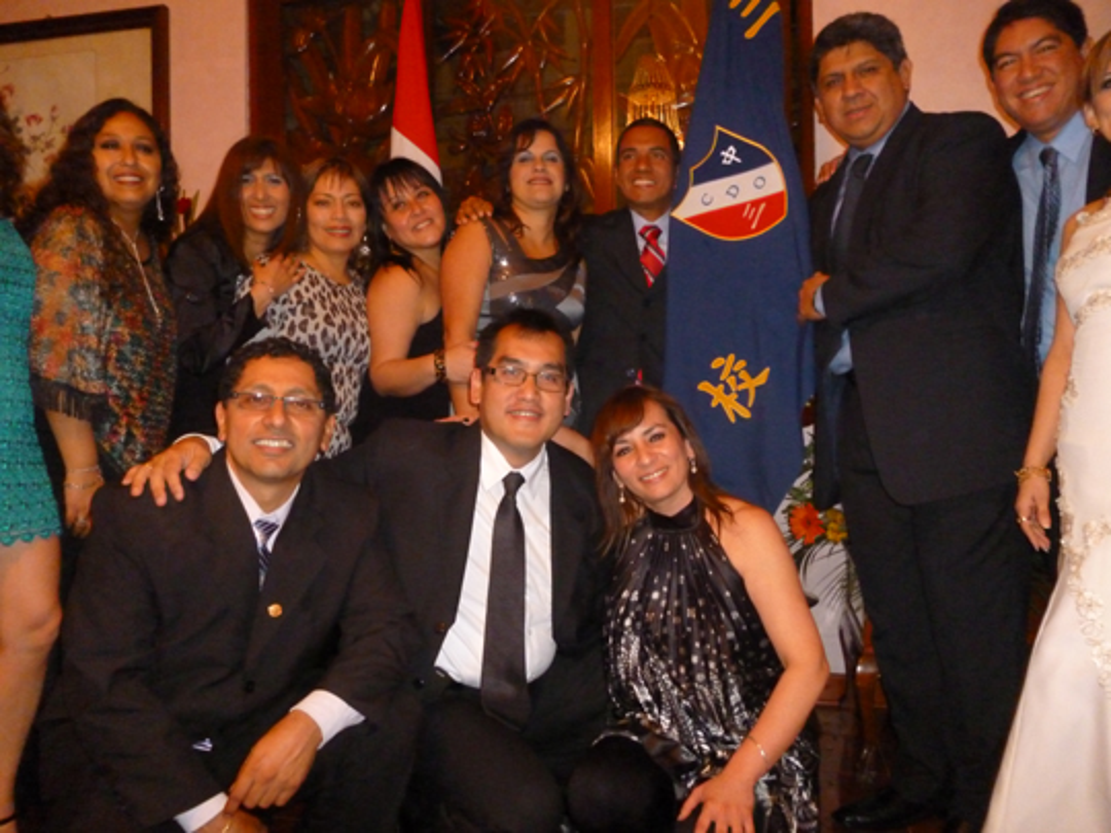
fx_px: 899
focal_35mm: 28
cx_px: 556
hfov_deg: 63.4
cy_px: 416
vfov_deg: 49.7
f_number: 3.1
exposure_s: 1/15
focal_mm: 5
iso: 800
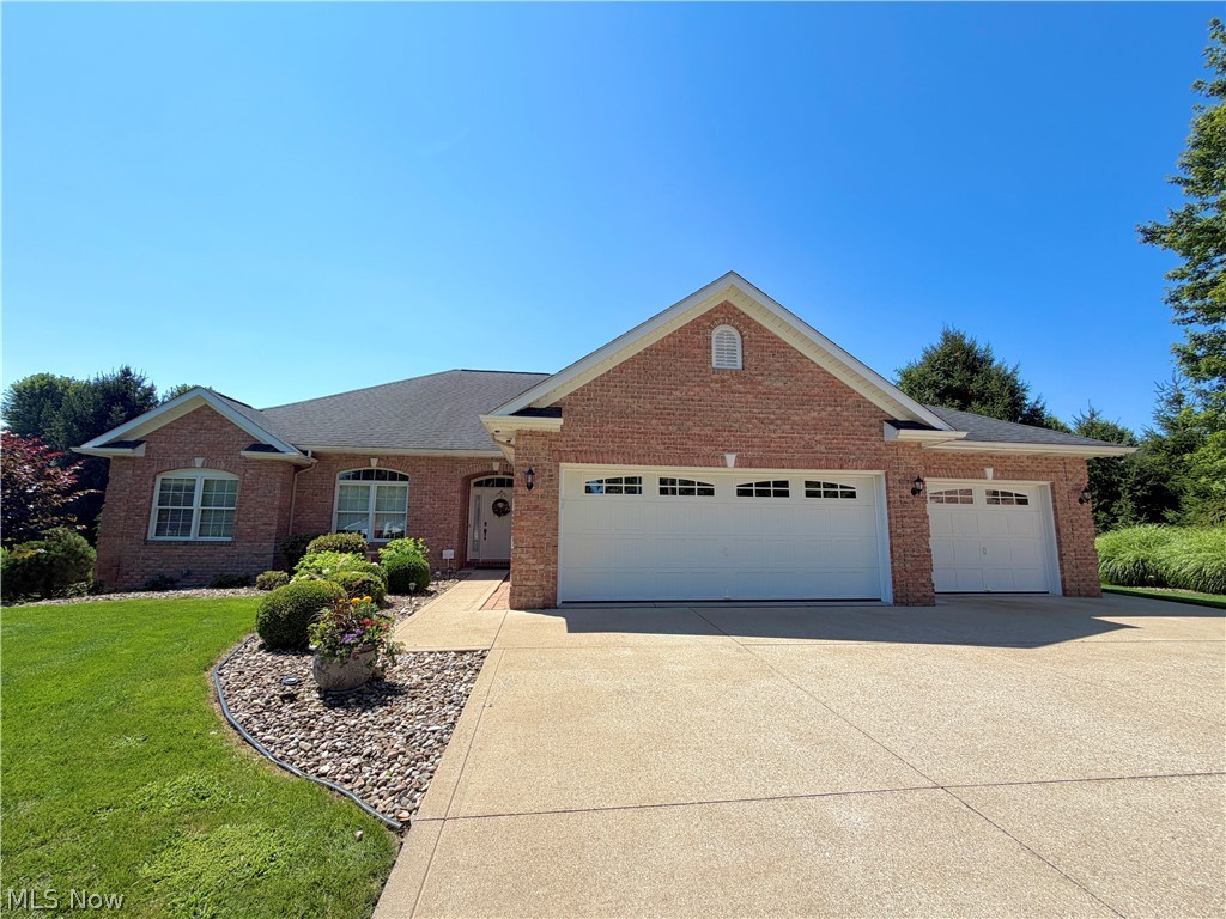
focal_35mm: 14
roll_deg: -0.6
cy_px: 460
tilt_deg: +7.8
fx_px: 496
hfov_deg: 102.1
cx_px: 613
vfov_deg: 85.7
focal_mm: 2.22
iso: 20
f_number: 2.2
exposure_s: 1/914
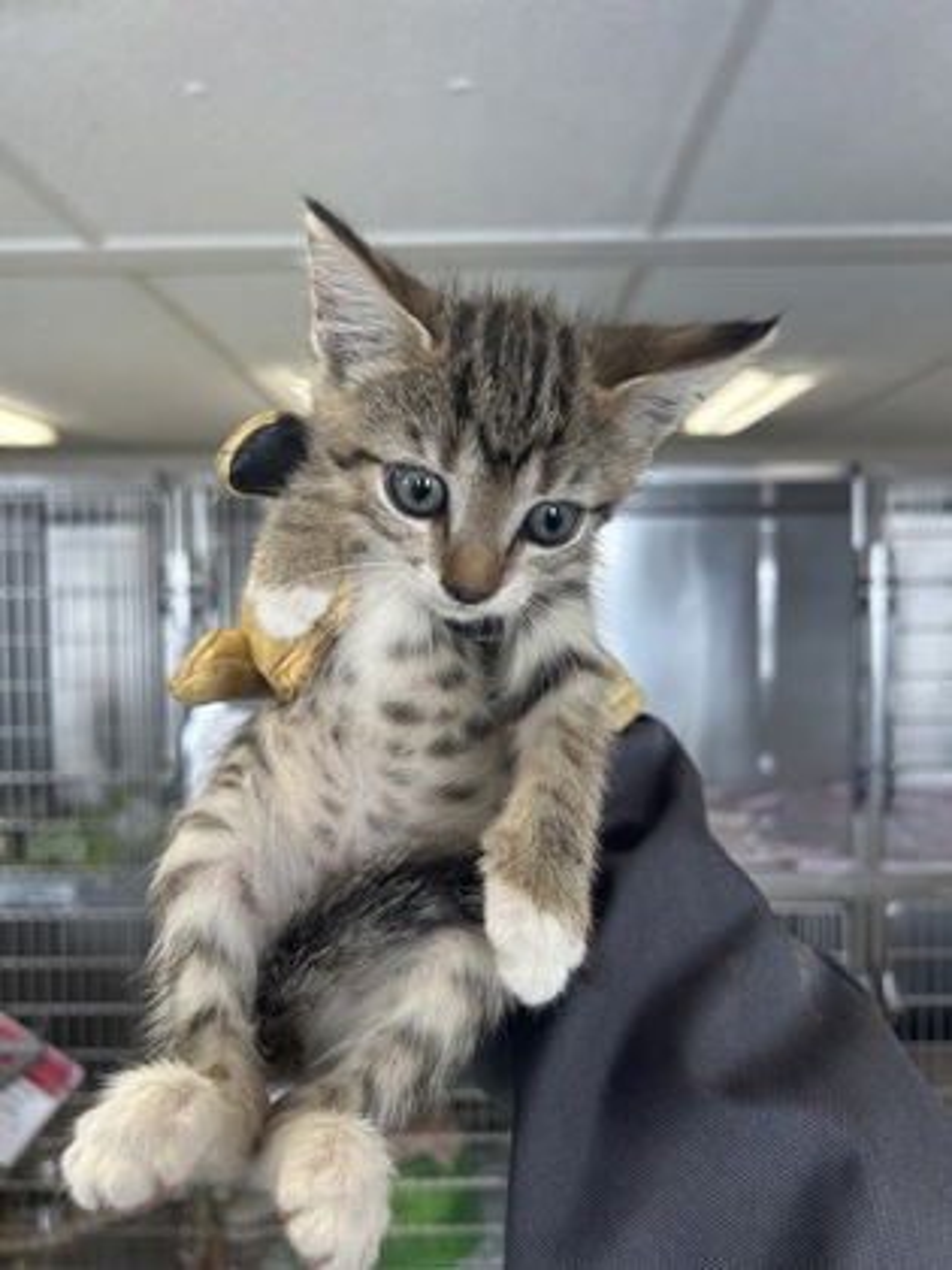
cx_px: 476
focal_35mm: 26
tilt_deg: -2.1
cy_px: 635
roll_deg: +0.6
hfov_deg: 53.1
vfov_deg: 67.3
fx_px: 953
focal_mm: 5.7
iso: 40
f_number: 1.5
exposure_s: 1/120
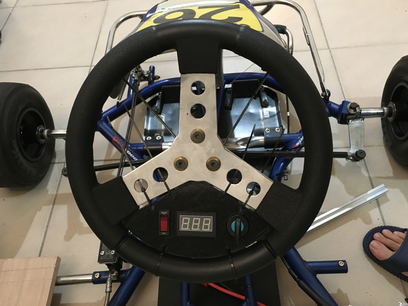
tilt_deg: -54.5
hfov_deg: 60.0
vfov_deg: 46.8
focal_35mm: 30
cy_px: 155
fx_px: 354
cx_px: 205
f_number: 2.2
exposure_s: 1/15
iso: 400
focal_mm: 4.15
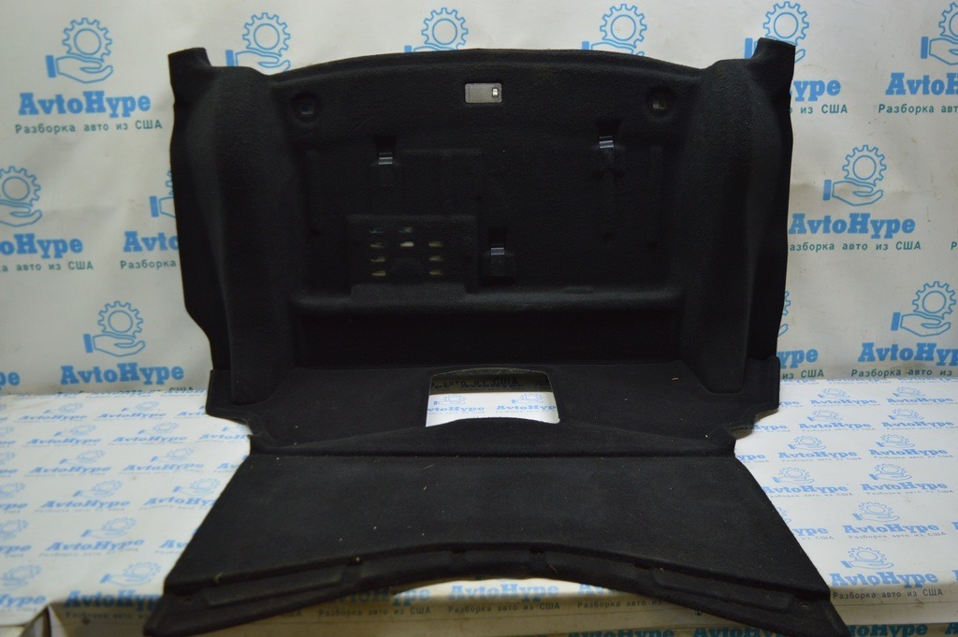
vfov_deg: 41.6
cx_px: 479
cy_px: 318
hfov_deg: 59.5
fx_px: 838
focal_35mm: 32
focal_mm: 21
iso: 400
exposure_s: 1/60
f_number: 3.8
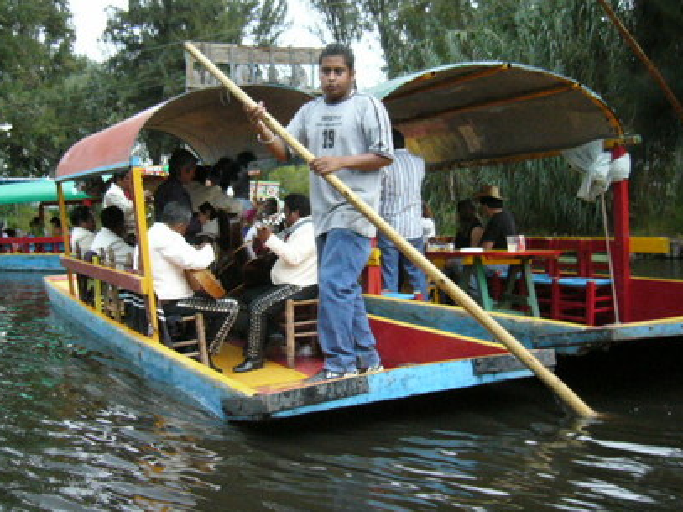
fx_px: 848
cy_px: 232
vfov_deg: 33.6
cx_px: 290
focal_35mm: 43
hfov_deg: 43.7
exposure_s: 1/500
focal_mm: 5.8
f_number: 2.8
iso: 400
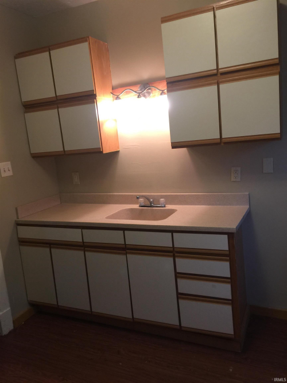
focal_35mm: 29
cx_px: 144
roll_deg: +5.5
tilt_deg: -9.4
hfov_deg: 48.2
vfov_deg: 61.7
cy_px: 192
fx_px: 321
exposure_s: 1/15
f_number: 2.2
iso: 50
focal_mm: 4.15
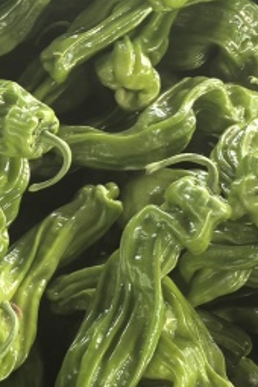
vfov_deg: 12.0
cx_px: -287
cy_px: 49
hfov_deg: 7.7
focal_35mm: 170
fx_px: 1827
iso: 64
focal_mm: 6.35
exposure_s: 1/100
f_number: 2
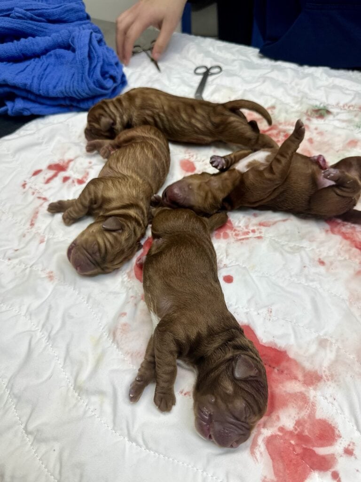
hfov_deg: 56.8
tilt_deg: -51.8
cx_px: 180
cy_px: 241
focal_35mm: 24
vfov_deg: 71.6
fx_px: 334
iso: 80
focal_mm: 6.86
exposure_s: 1/120
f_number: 1.78
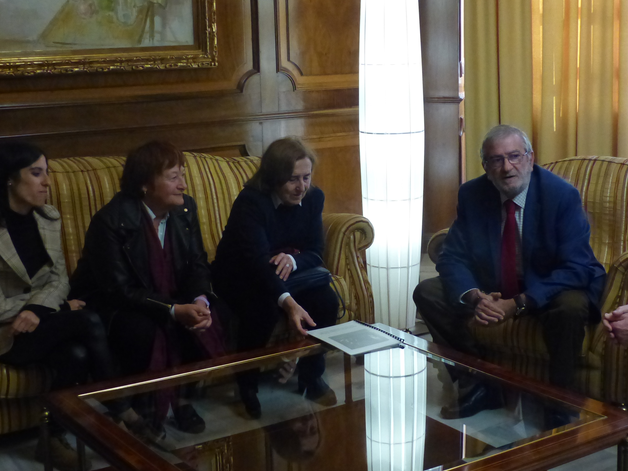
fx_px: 1071
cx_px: 388
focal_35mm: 59
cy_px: 224
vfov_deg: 24.8
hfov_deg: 32.6
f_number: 2.8
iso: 800
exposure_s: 1/250
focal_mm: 7.6
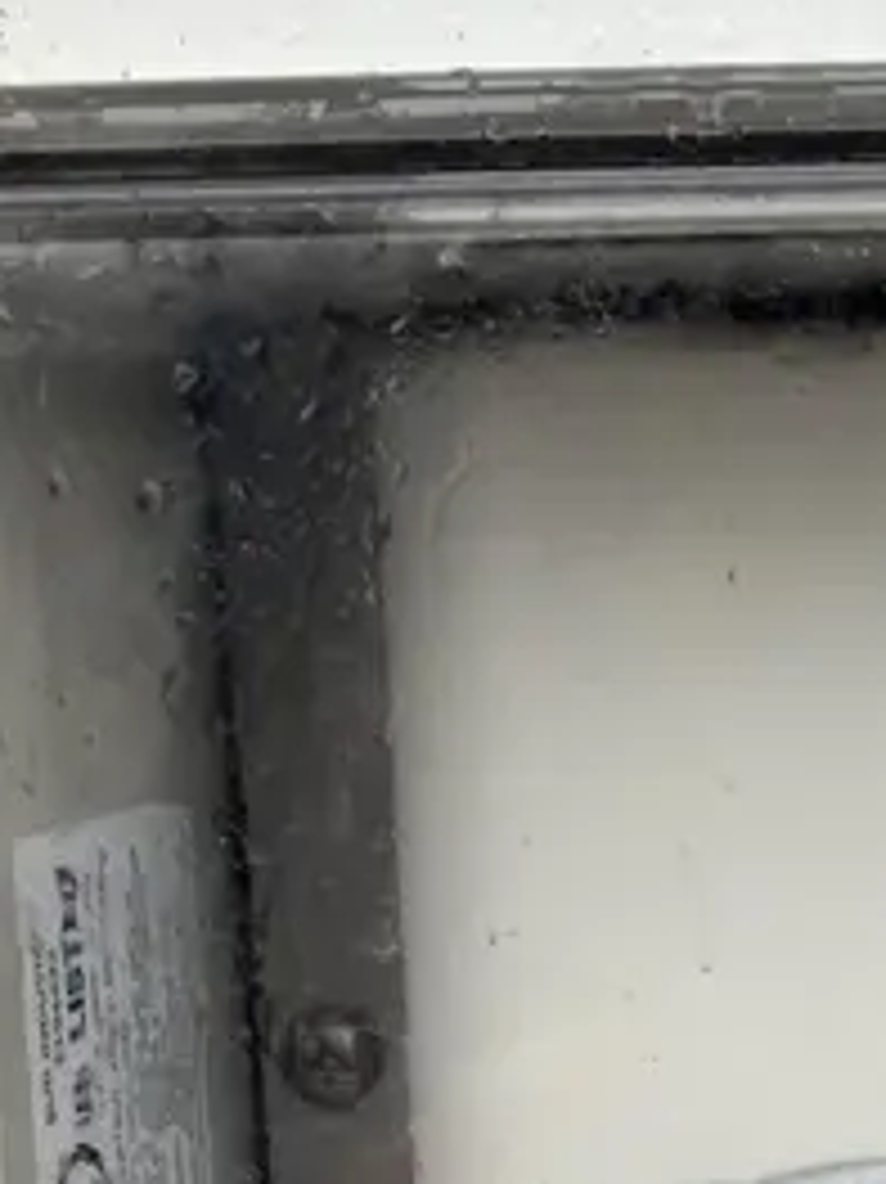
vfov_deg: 24.2
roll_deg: +1.6
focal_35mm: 78
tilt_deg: -11.1
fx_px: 2664
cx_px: 962
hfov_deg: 18.2
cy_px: 1101
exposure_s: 1/121
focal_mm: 3.99
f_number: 1.8
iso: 32
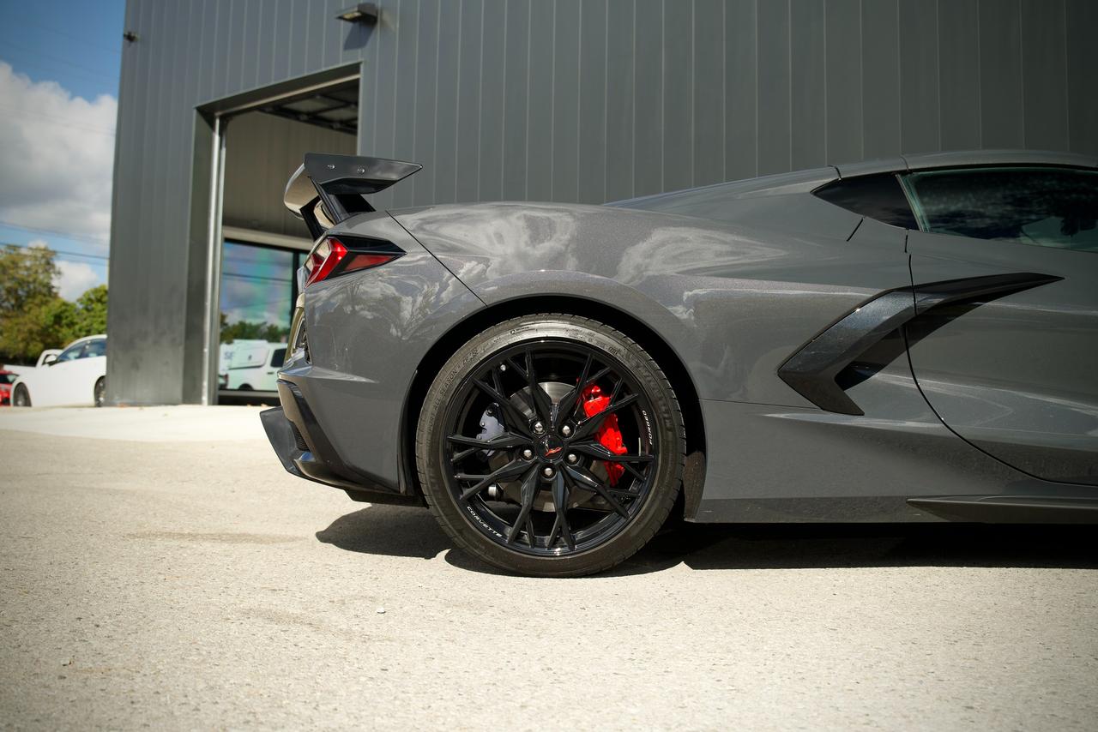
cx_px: 549
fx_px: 1098
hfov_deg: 53.1
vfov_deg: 36.9
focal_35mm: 36
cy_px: 366
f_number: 3.2
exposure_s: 1/50
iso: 250
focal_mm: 24
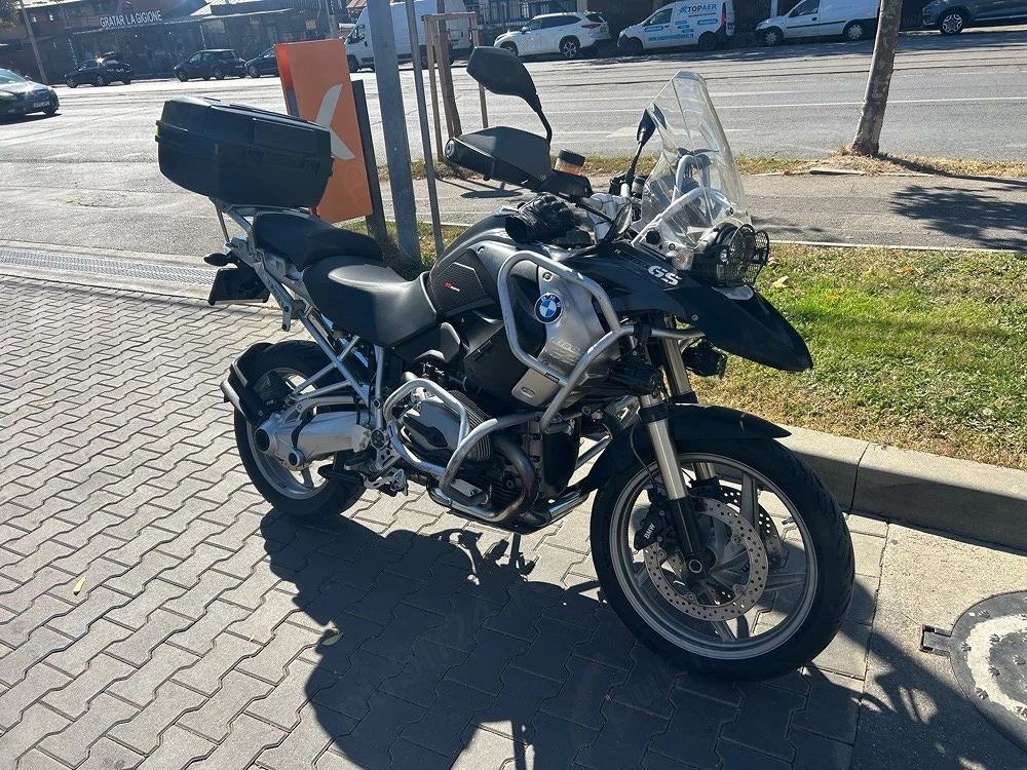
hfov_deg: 67.3
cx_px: 514
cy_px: 385
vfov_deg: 53.1
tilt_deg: -24.1
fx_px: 771
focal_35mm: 26
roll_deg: +5.1
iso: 50
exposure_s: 1/2252
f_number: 1.5
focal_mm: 5.7
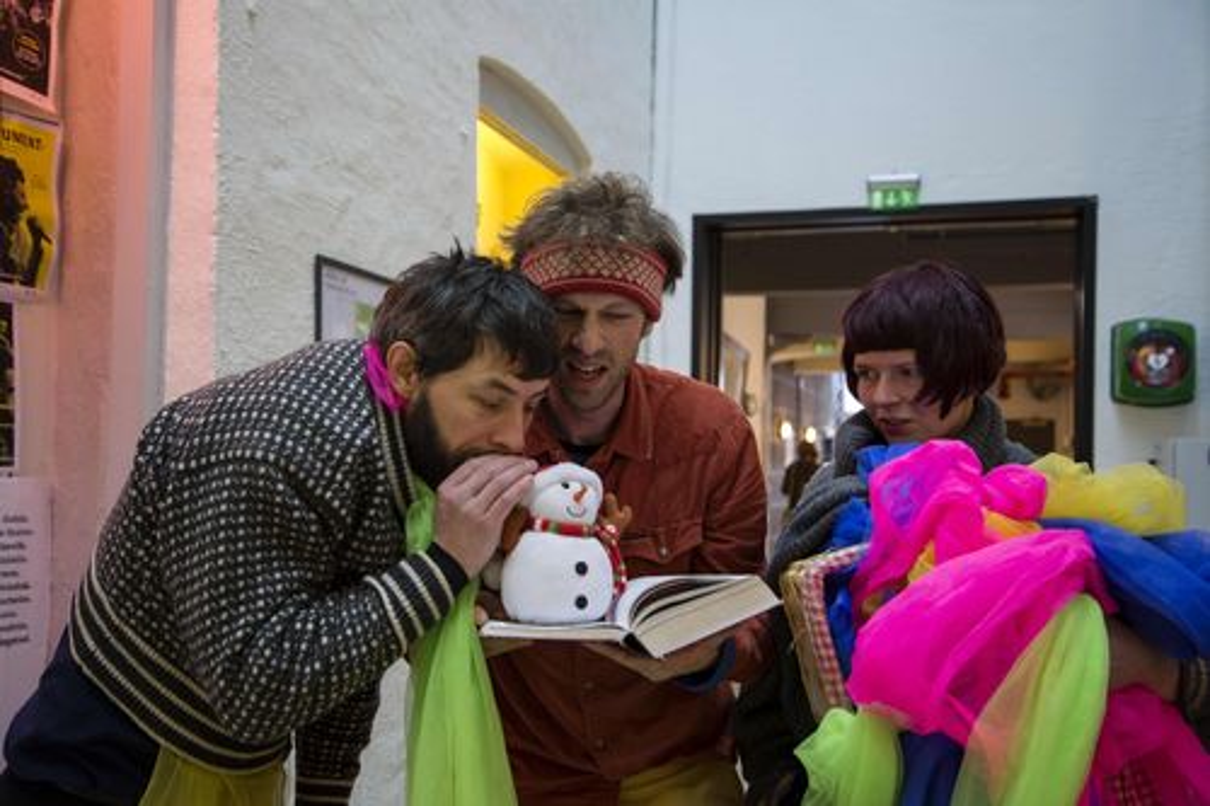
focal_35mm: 40
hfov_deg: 48.5
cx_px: 605
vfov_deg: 33.4
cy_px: 403
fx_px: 1344
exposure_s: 1/30
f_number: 4.2
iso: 800
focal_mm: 40
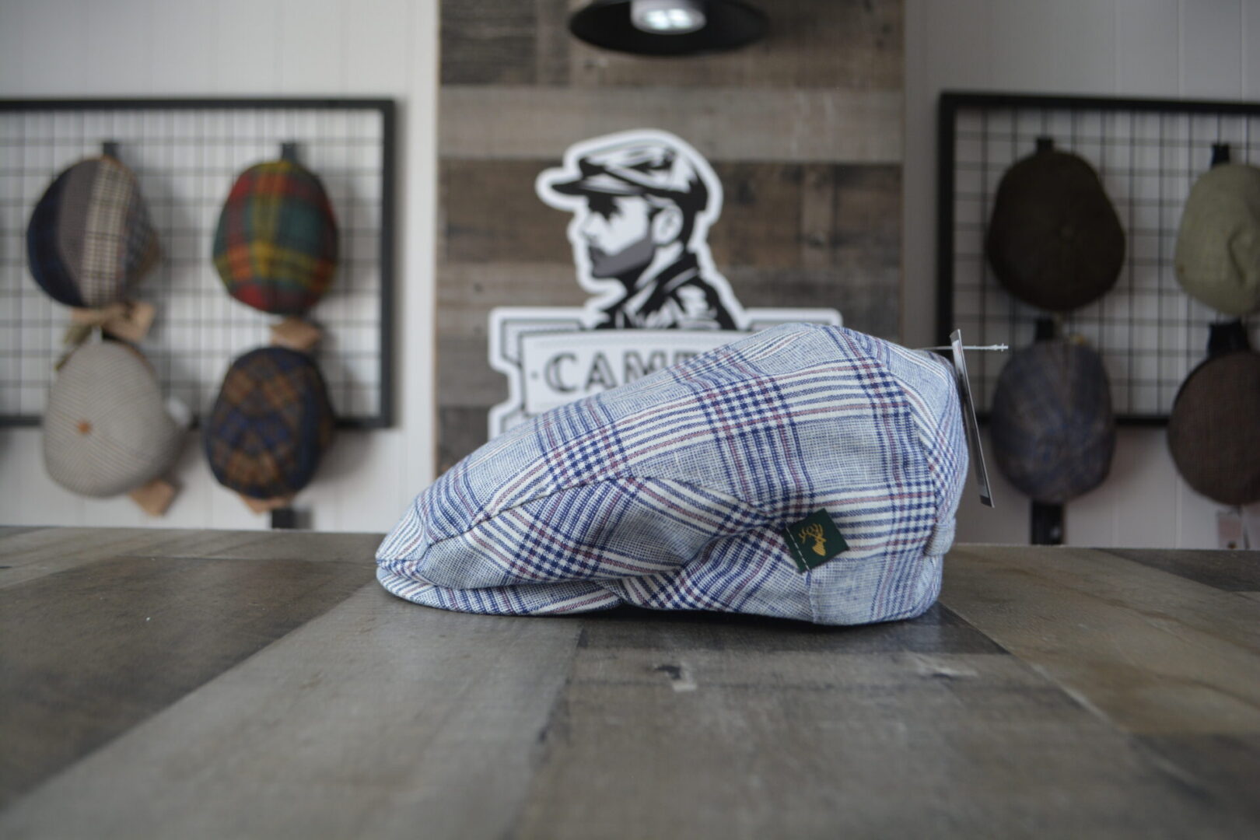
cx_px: 630
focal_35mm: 30
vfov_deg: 43.6
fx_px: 1050
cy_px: 420
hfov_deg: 61.9
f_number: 5
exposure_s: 1/100
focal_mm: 20
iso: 400
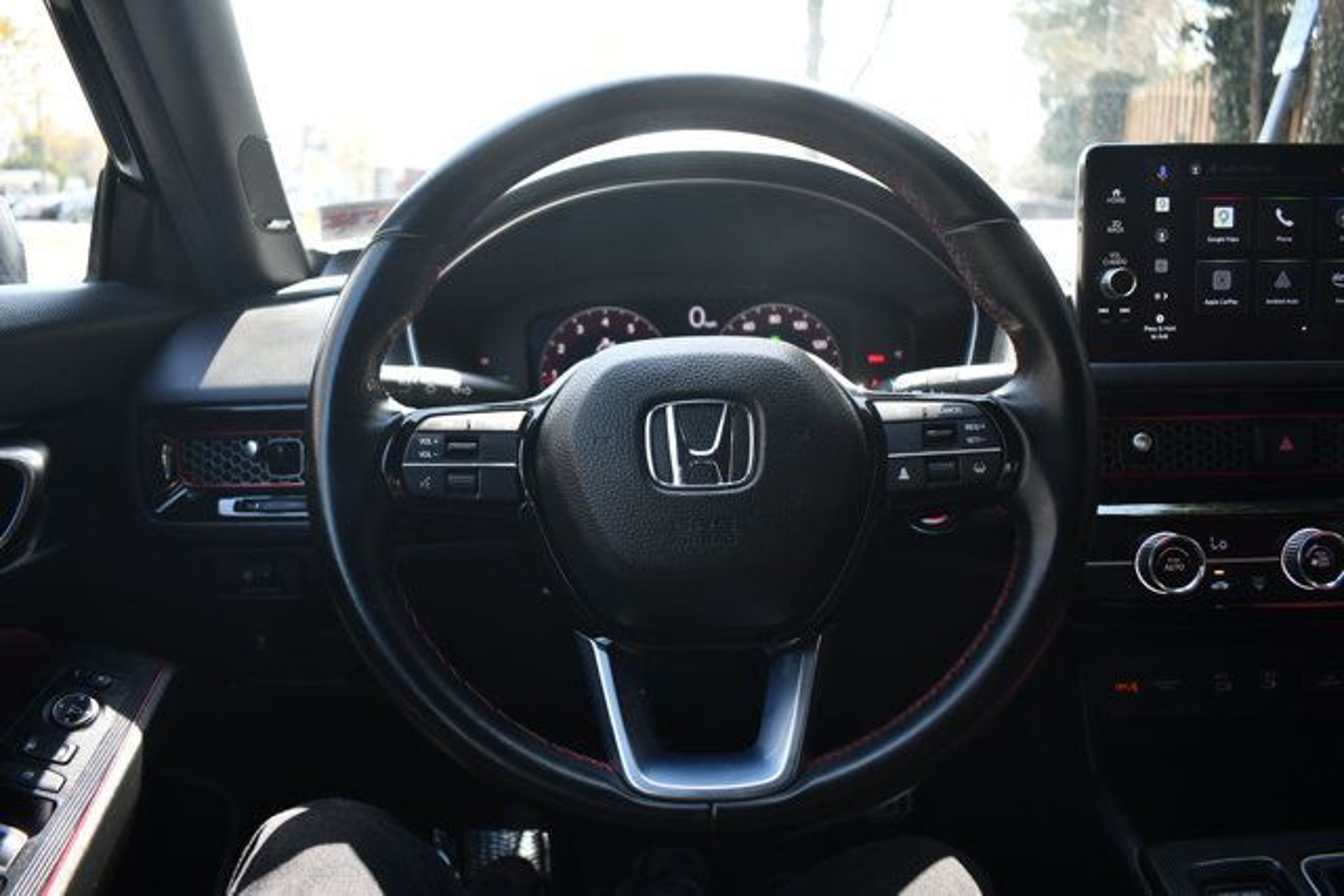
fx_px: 1008
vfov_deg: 48.0
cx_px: 672
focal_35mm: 27
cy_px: 448
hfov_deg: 67.4
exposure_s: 1/250
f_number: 3.5
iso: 450
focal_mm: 18
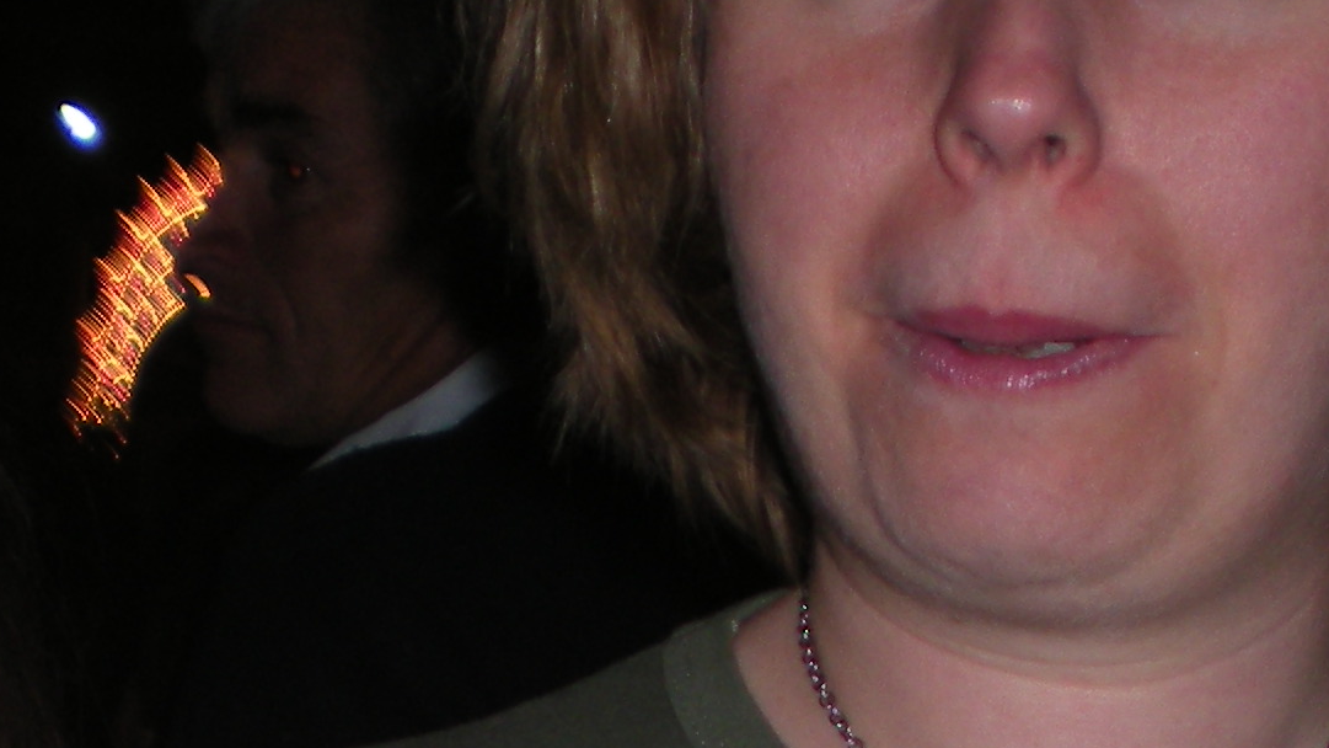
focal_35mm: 125
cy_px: 1188
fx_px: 4405
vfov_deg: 9.4
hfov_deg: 17.1
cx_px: 791
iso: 64
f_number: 3.1
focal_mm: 6.3
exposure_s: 1/60
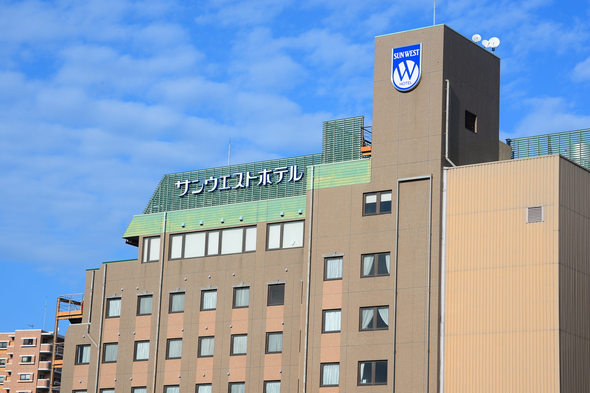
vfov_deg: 14.4
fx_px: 1557
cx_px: 295
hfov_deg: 21.5
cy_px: 196
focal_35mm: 95
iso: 100
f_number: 13
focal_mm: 95
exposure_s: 1/200
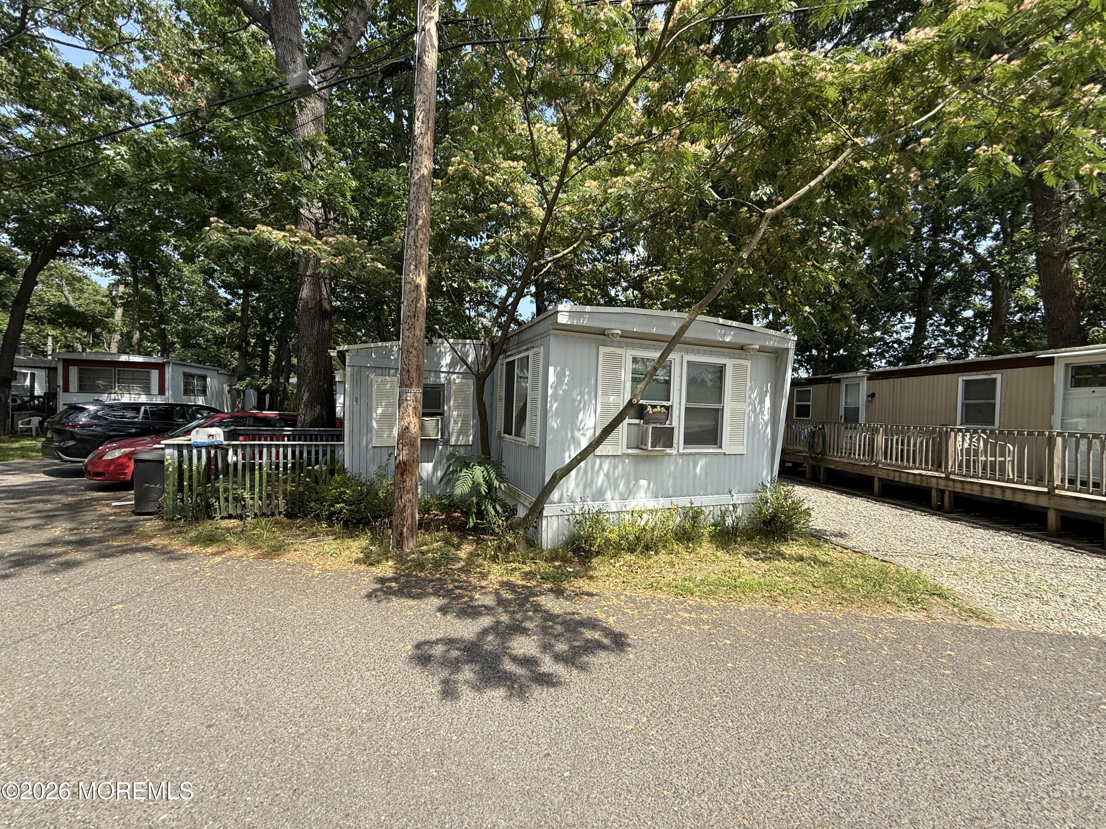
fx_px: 447
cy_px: 414
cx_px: 553
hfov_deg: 102.1
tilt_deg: +2.4
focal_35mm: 14
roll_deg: -3.3
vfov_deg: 85.7
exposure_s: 1/789
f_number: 2.2
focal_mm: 2.22
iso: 50
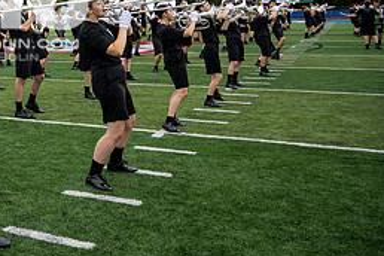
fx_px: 576
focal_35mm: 54
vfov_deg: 23.8
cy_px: -10
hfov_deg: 32.9
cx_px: -24
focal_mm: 24
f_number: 4
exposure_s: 1/800
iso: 160
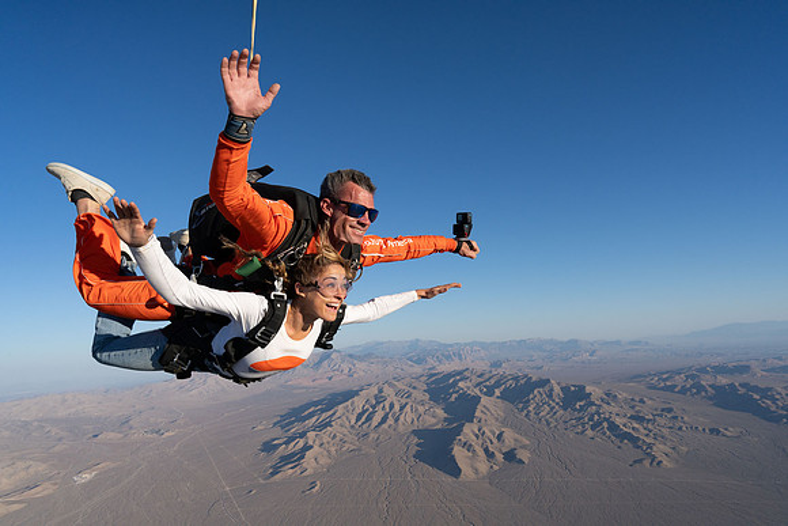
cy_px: 263
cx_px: 394
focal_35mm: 24
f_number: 9
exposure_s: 1/2000
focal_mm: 24
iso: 800
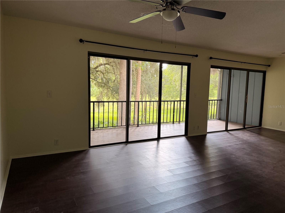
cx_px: 142
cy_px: 106
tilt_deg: -6.0
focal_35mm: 24
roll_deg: -1.3
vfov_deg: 56.8
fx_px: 198
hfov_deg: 71.6
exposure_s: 1/95
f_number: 1.78
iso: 200
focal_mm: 6.76
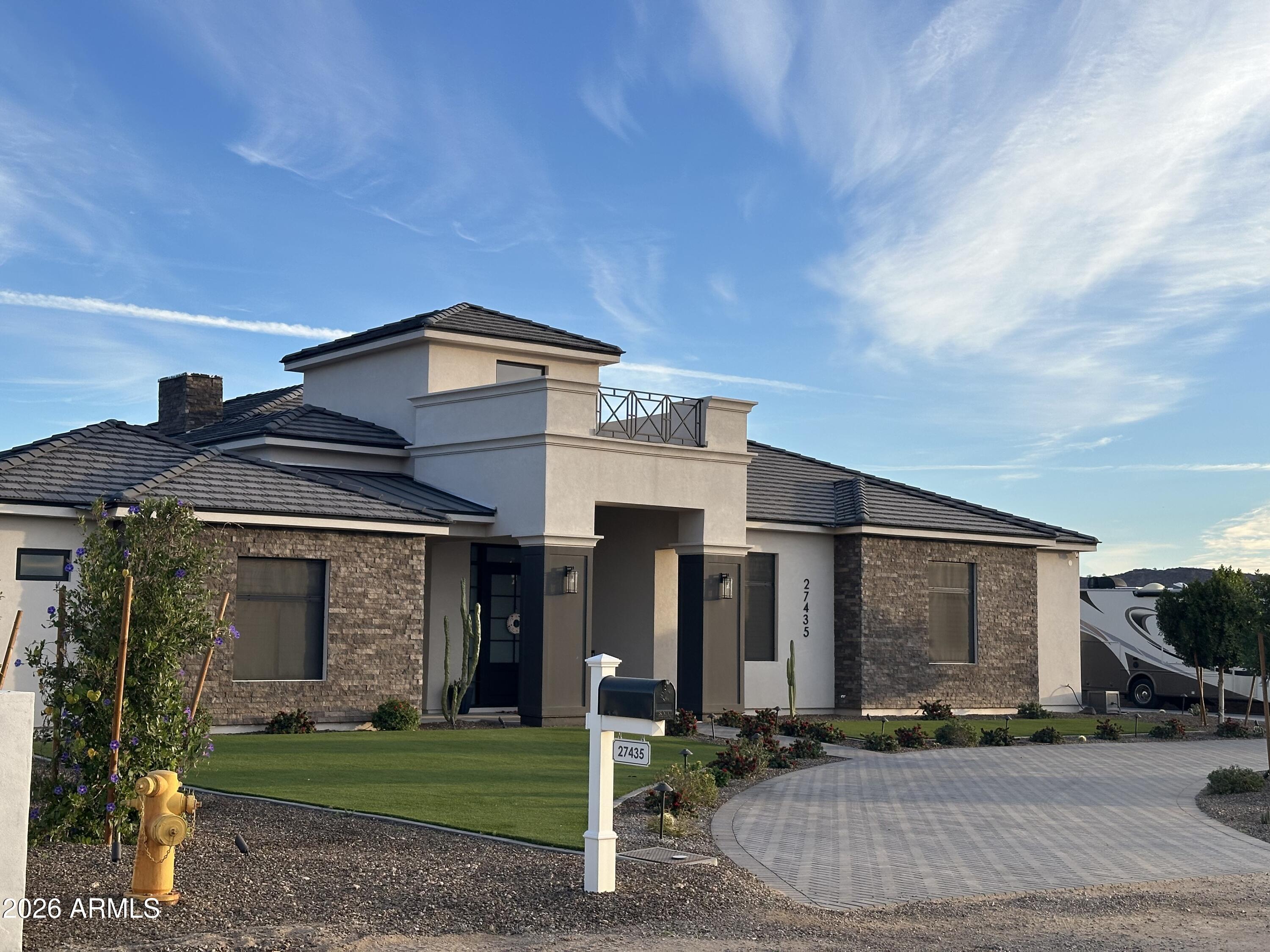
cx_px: 635
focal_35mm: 48
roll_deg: -0.5
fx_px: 1761
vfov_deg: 30.3
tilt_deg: +5.8
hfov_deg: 39.7
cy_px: 476
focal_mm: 6.86
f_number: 1.78
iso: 64
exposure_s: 1/1497
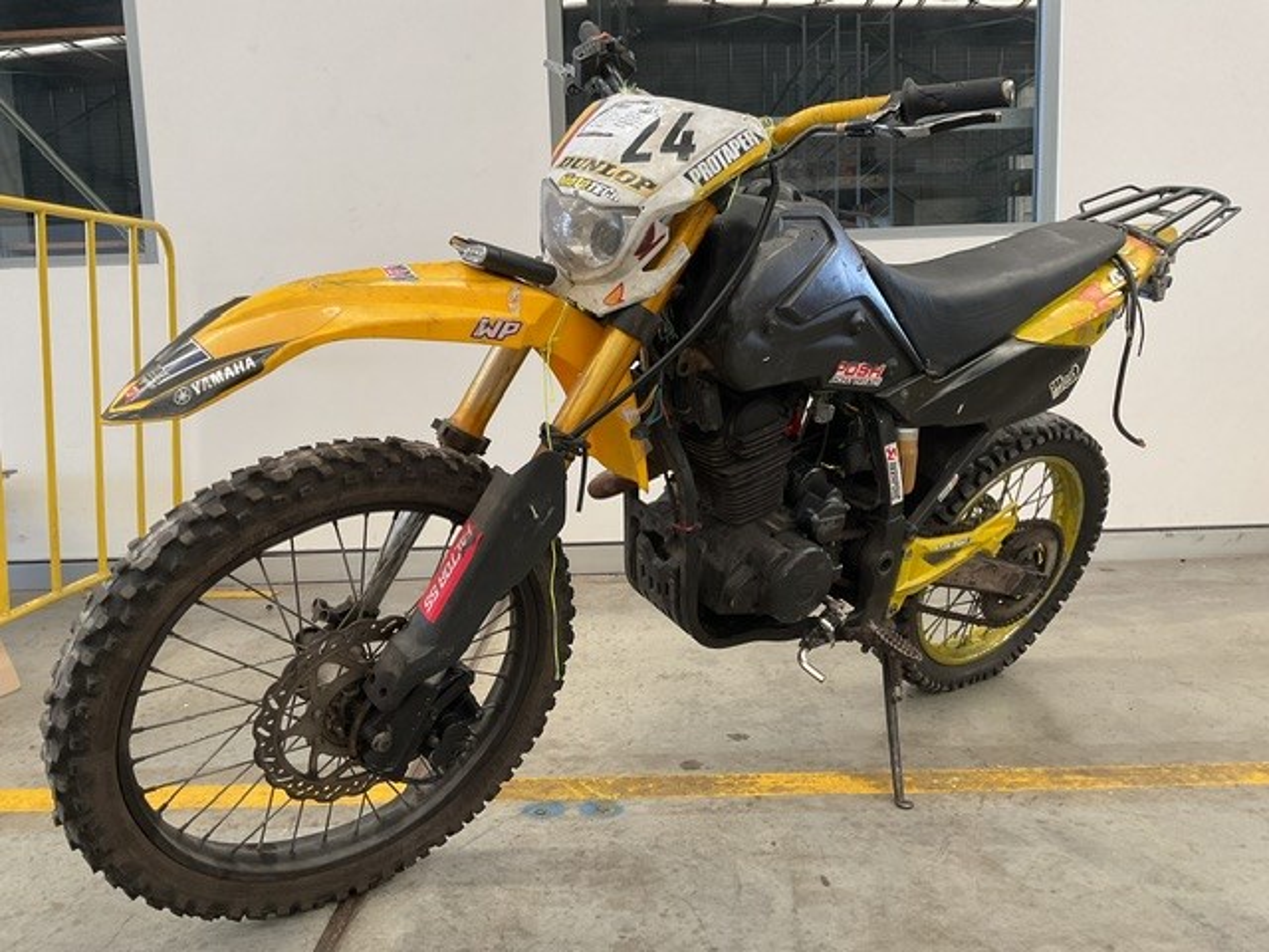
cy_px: 476
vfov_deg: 48.2
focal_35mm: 29
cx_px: 634
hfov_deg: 61.7
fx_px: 1063
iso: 64
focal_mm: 3
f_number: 1.8
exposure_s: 1/60
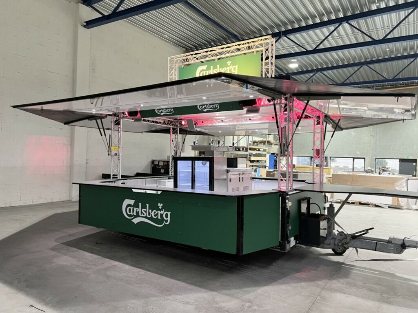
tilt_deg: -0.3
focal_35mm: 26
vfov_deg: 53.1
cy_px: 156
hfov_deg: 67.3
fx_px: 314
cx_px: 209
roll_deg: -2.3
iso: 320
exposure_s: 1/50
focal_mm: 5.7
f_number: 1.5
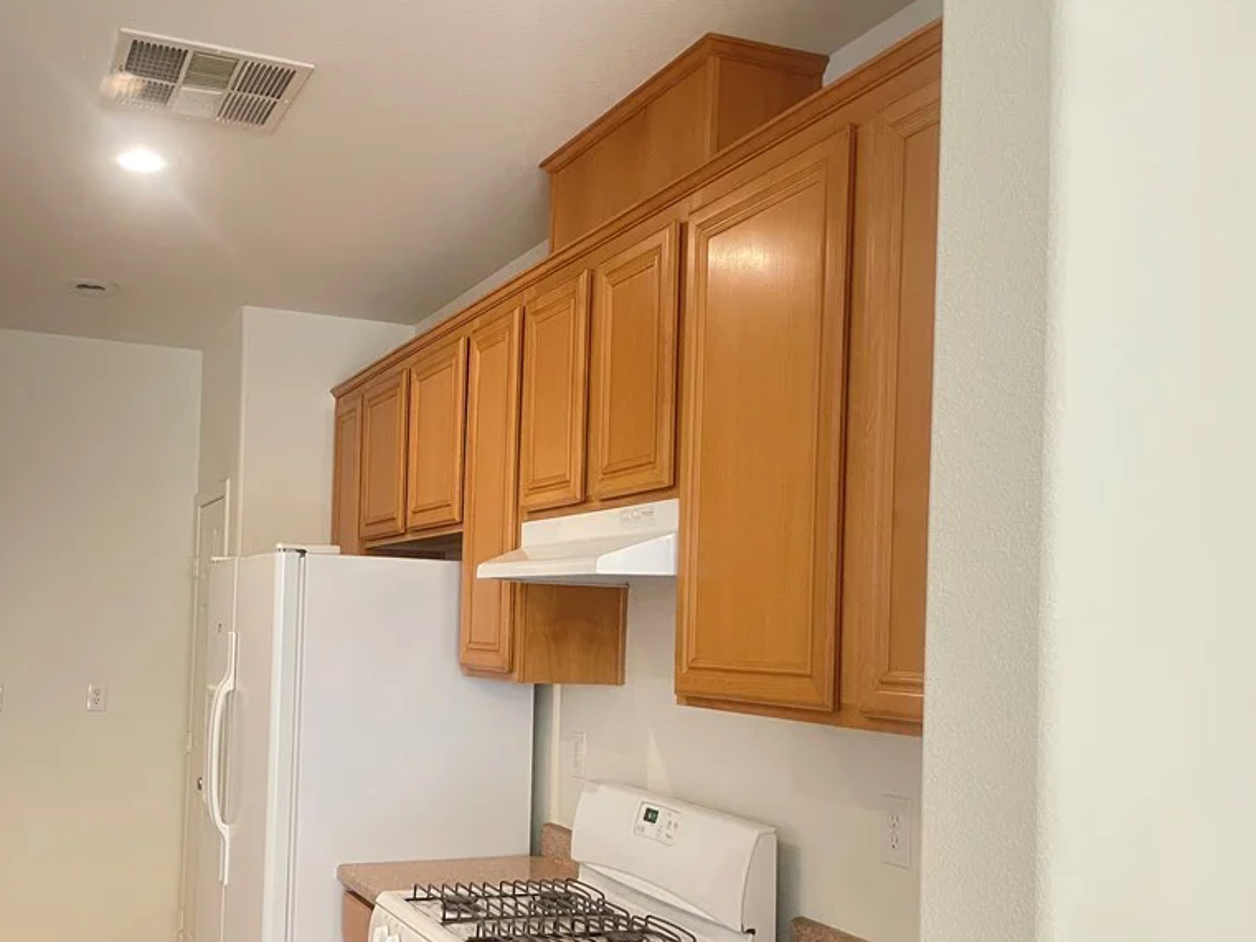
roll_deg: -1.5
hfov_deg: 51.7
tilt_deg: +2.2
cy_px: 586
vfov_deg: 40.4
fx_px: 1270
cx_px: 424
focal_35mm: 35
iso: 400
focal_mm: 4.2
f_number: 1.6
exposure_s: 1/60
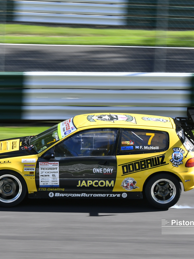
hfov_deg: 9.7
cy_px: 130
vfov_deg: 13.0
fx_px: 1136
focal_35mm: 152
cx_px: 52
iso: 200
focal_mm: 70
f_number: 5.6
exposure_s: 1/160
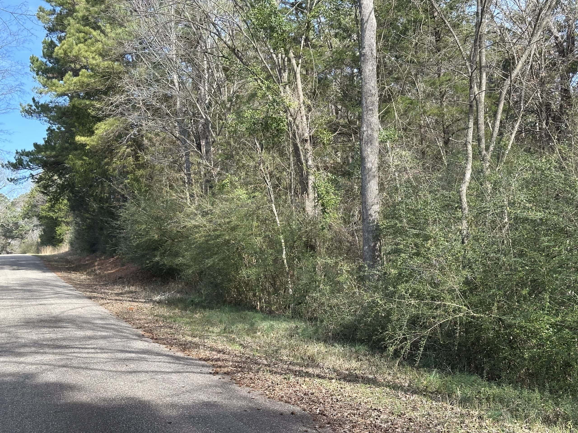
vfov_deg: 30.3
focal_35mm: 48
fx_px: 801
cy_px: 216
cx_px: 289
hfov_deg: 39.7
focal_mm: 6.86
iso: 64
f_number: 1.78
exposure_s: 1/773
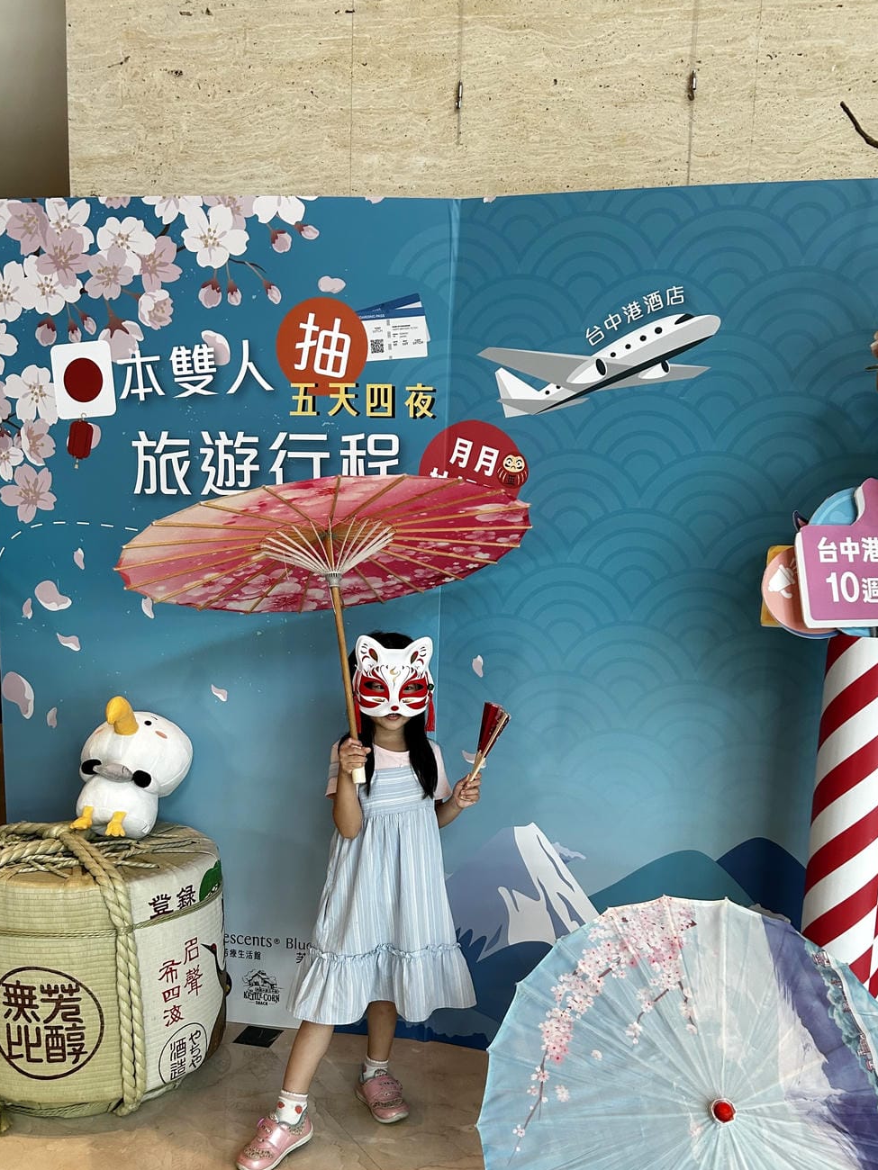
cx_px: 489
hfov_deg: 44.1
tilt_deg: -9.2
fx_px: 1082
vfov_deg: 56.3
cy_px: 713
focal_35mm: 32
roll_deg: -2.3
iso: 125
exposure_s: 1/120
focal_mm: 5.7
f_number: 1.5
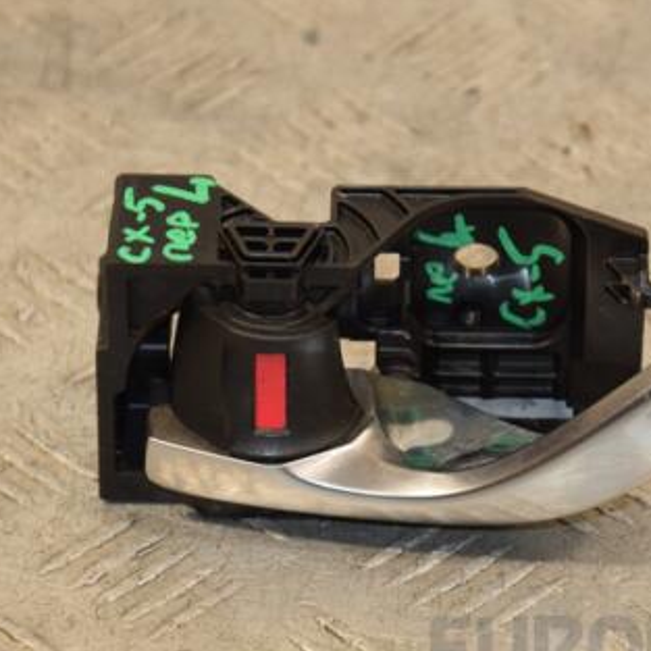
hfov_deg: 6.8
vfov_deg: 6.8
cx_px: 391
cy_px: 370
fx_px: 5464
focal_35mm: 257
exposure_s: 1/100
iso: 800
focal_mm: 105
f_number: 5.6
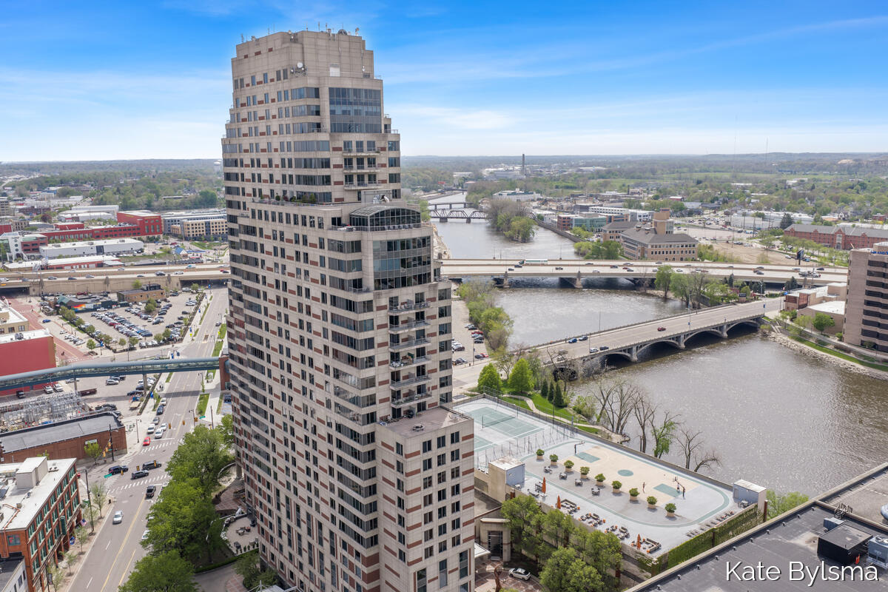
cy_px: 296
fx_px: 691
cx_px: 444
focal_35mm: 28
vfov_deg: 46.4
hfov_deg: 65.5
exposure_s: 1/160
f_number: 5.6
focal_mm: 14.45
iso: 100
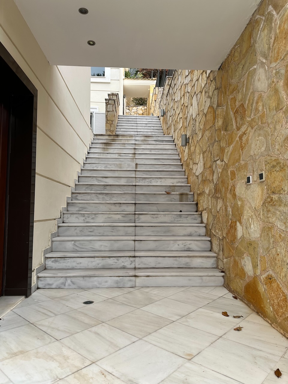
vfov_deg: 71.6
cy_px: 192
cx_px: 144
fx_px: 266
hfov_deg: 56.8
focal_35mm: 24
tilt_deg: +3.4
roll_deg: -1.3
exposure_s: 1/1040
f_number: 1.78
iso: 80
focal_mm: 6.86
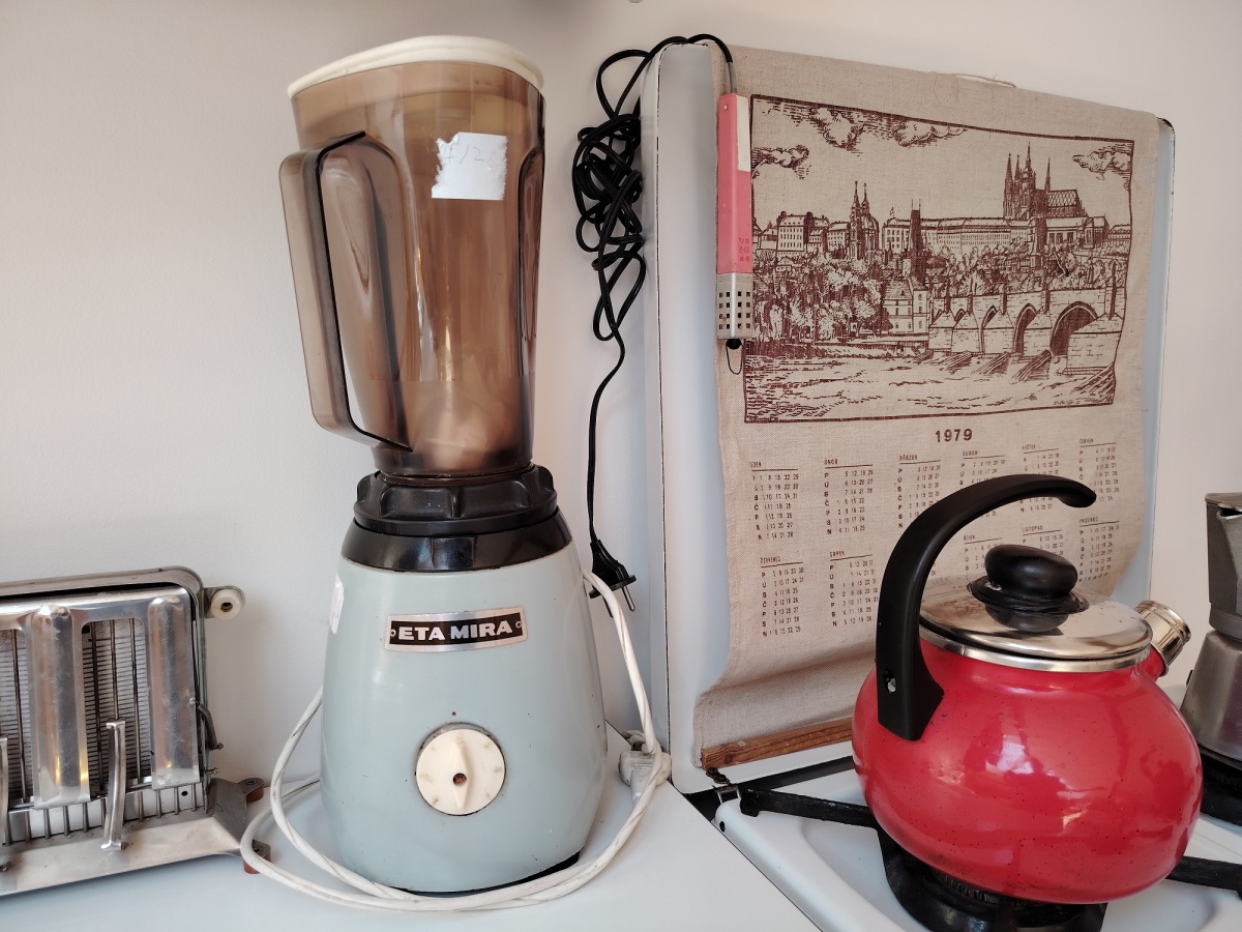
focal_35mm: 24
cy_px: 466
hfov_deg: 71.6
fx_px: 861
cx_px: 621
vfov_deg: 56.8
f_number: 1.75
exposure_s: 1/100
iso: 213
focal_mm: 5.25
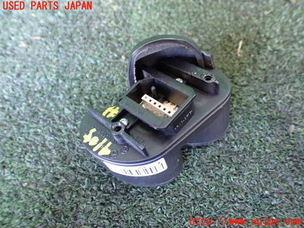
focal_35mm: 30
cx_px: 152
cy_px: 114
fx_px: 263
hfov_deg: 60.0
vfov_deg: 46.8
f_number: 2.3
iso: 800
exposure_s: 1/30
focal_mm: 5.4
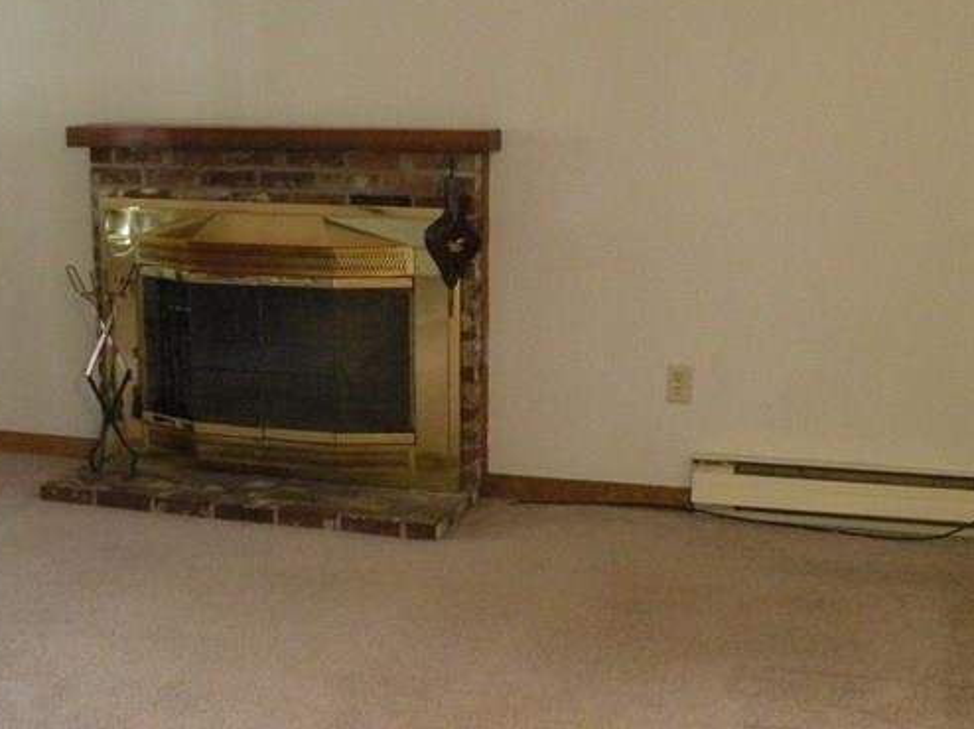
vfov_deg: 26.1
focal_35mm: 56
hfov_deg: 34.4
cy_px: 353
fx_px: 1575
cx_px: 475
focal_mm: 4.7
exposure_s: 1/19.8
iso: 400
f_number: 2.8
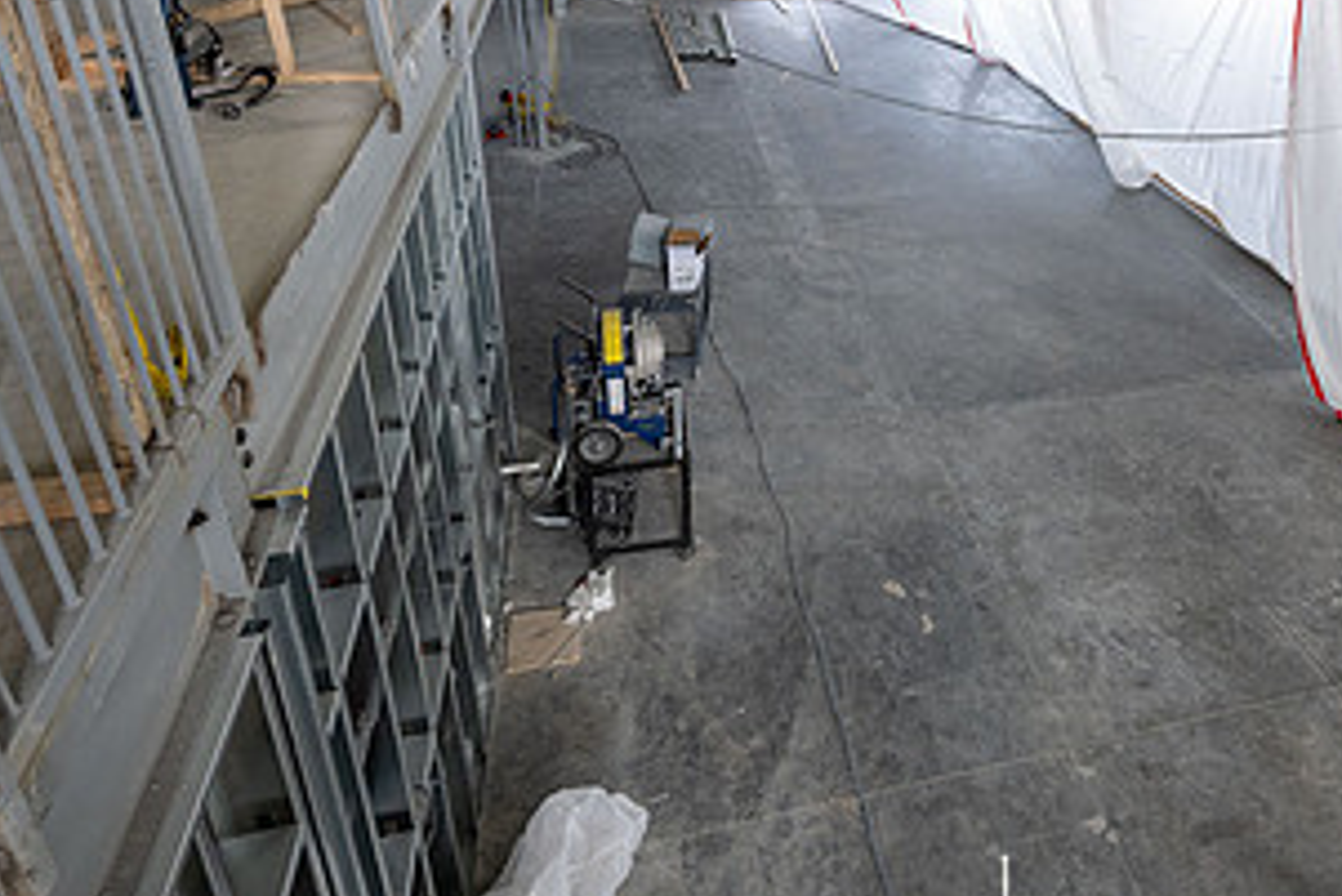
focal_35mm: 27
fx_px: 1007
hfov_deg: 65.2
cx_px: 918
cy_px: 185
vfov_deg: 45.6
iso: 1600
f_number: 4
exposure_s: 1/125
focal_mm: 14
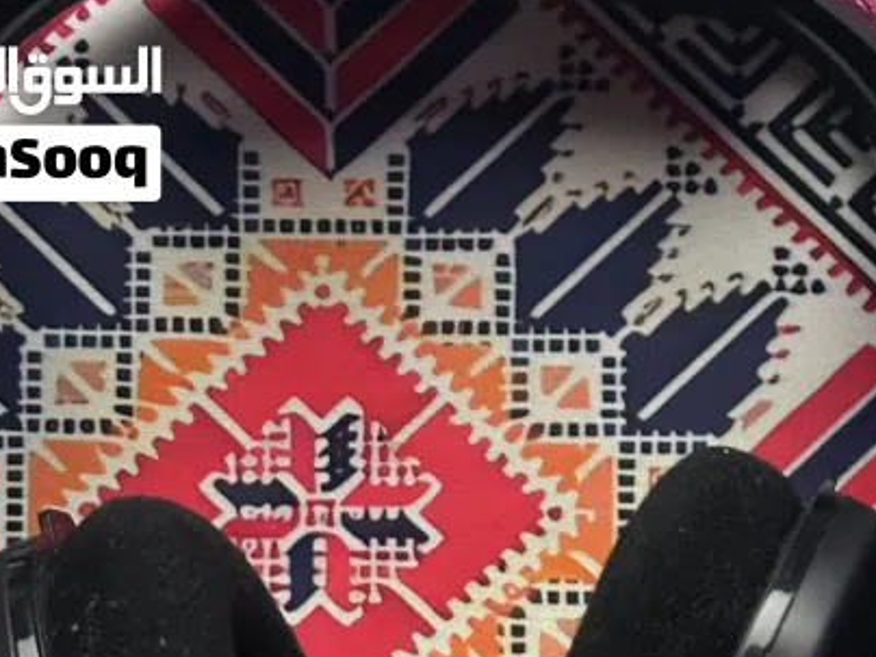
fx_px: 1923
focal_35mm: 76
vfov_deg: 19.2
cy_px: 514
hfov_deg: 25.6
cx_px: 488
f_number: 1.78
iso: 640
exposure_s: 1/20
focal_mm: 6.86
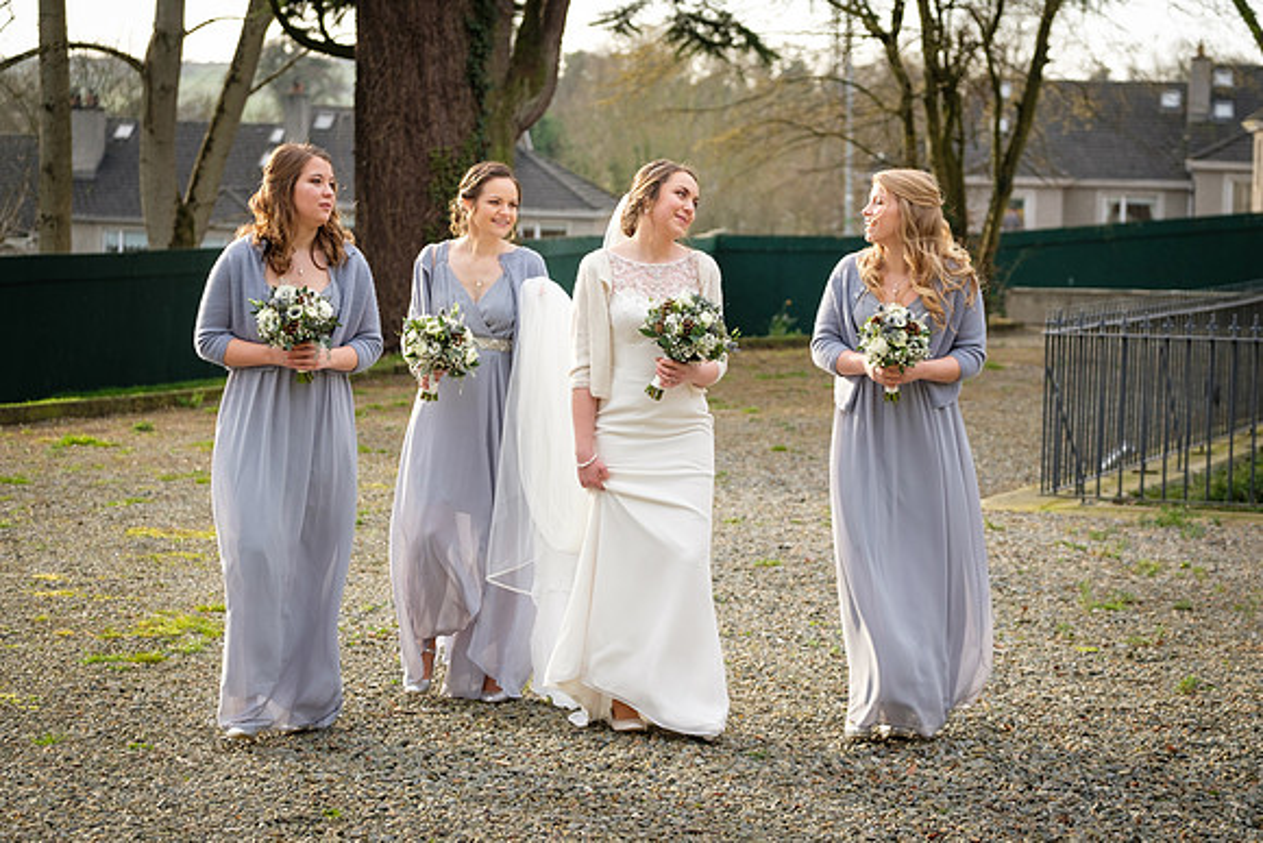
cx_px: 669
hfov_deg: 22.4
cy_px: 409
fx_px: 3195
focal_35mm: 91
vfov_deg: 15.0
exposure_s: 1/200
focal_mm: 56.3
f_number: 2.8
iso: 100
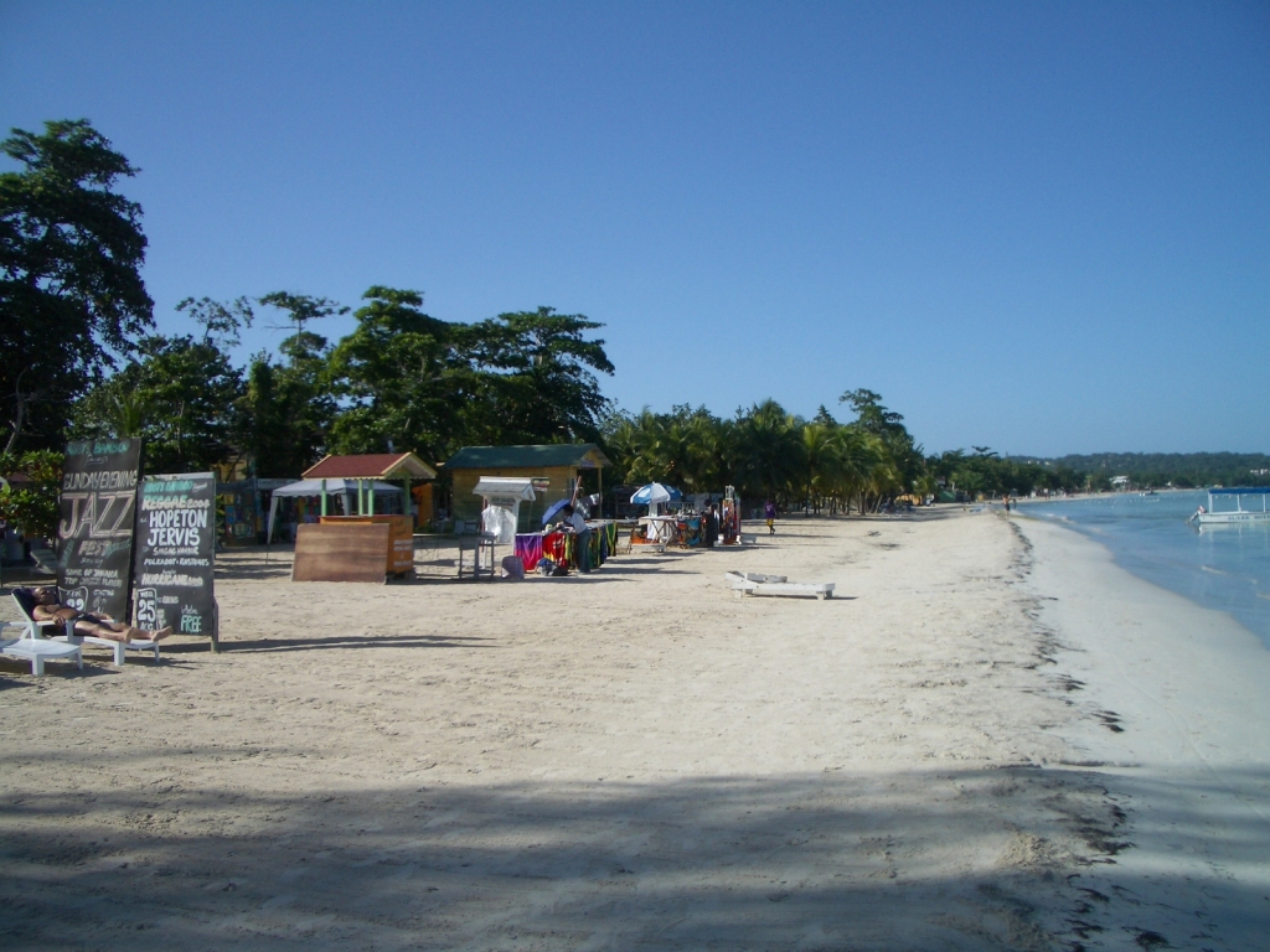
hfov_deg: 52.6
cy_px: 476
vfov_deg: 40.7
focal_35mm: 35
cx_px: 635
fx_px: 1284
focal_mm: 5.8
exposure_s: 1/800
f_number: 4.3
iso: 50
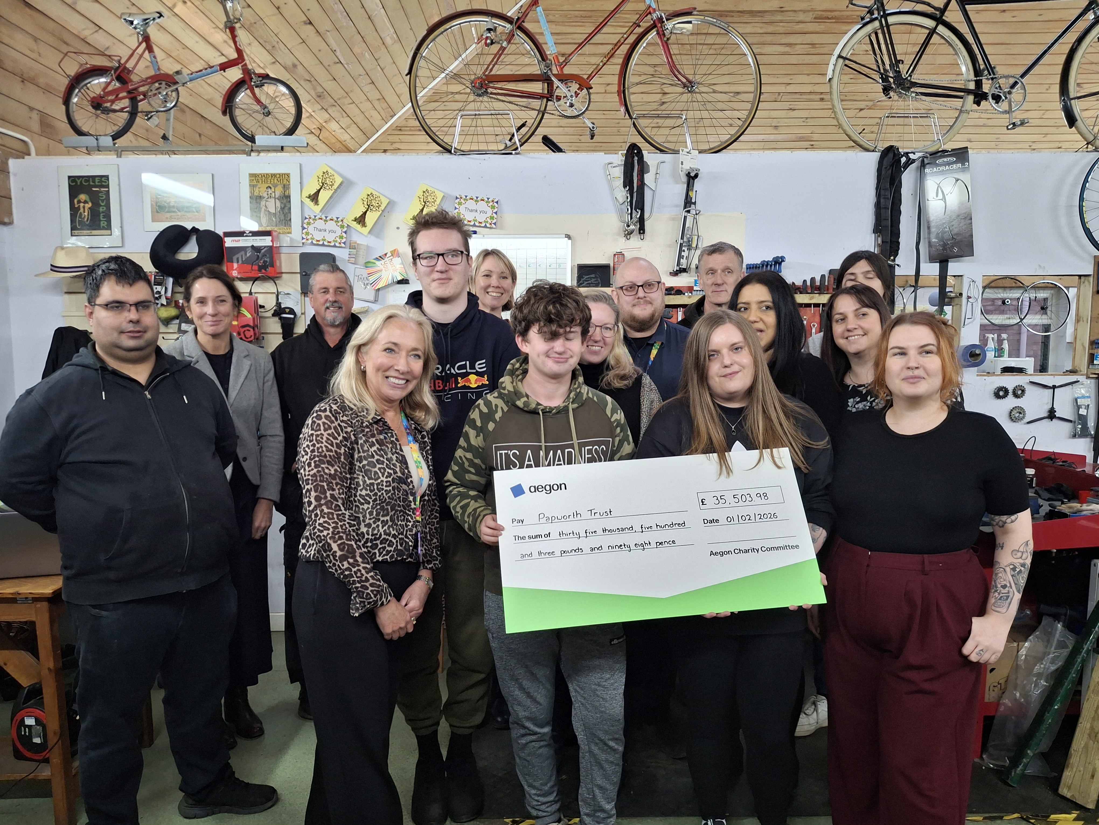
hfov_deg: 69.4
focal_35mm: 25
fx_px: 794
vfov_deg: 54.9
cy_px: 412
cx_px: 550
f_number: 1.8
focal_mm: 4.69
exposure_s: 1/100
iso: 125
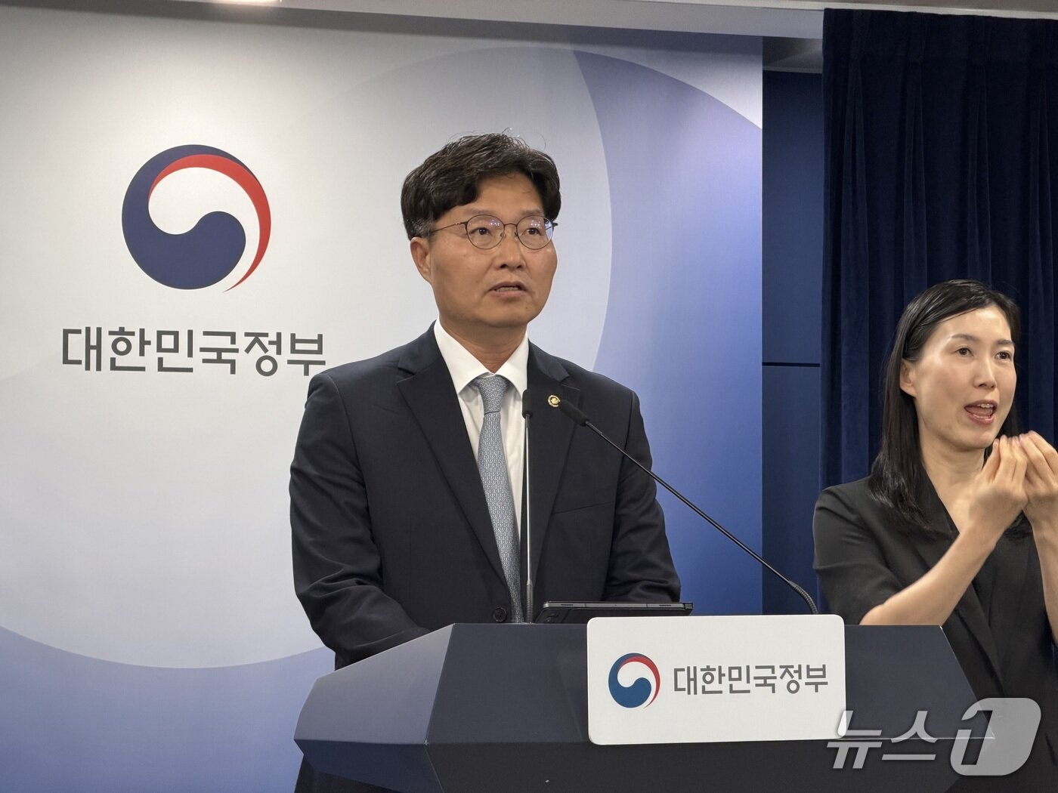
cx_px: 529
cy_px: 396
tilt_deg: +2.7
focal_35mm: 100
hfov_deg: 19.6
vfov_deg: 14.8
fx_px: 3056
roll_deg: +0.1
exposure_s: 1/120
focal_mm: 16.89
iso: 320
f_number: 2.8
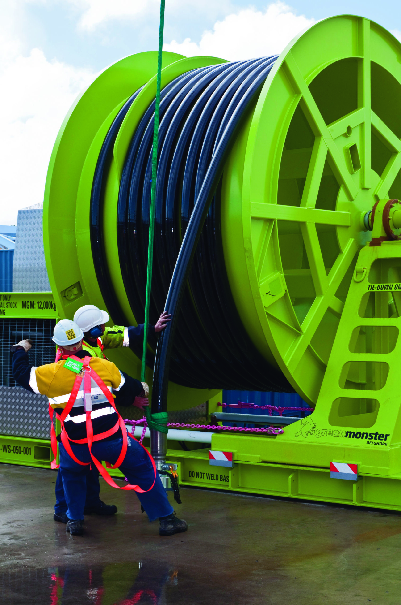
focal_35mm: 68
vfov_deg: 29.9
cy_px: 302
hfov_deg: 20.1
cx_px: 200
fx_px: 1131
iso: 200
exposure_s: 1/320
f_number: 8
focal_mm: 45
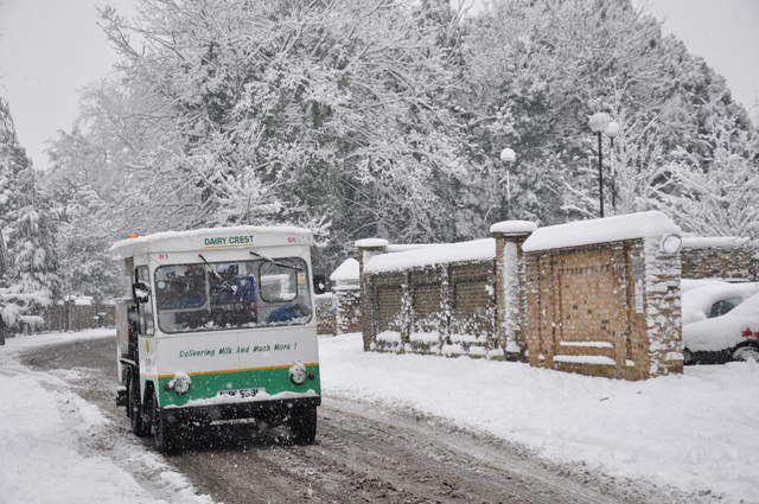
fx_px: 1958
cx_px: 380
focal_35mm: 93
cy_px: 252
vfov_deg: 14.7
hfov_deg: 21.9
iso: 640
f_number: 7.1
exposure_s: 1/200
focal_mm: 62
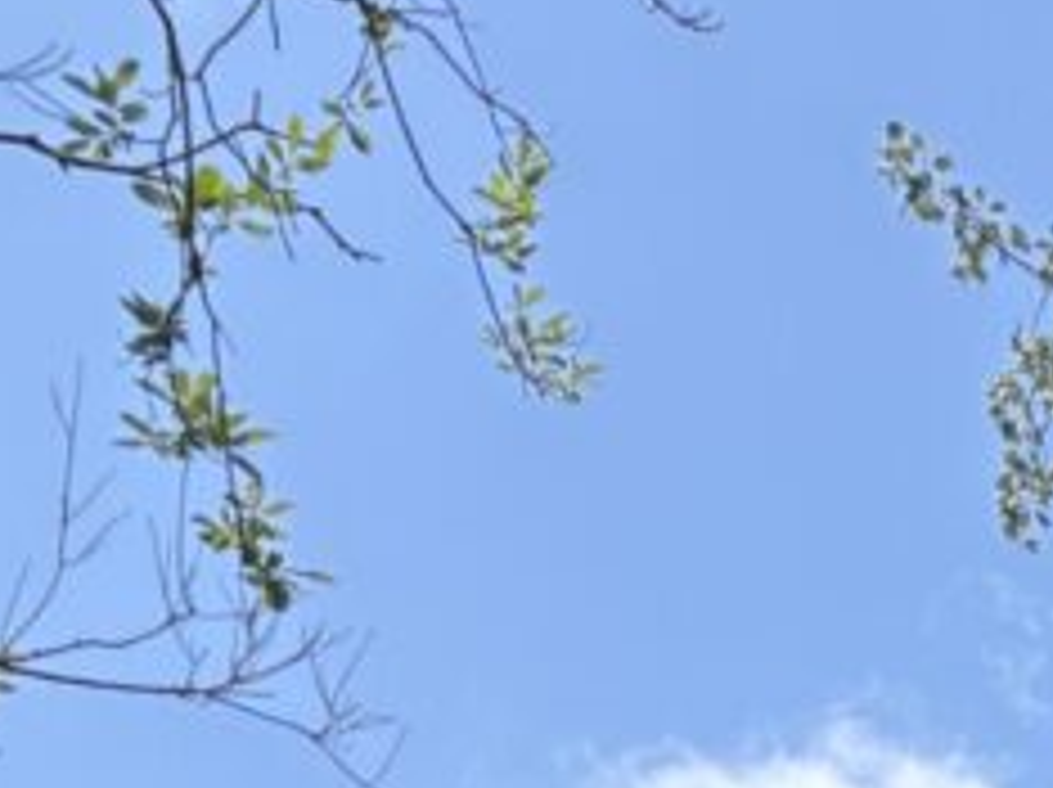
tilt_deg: +15.0
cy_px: 1671
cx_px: 2277
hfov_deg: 13.9
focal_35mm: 114
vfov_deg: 11.4
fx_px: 3464
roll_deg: -1.1
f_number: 1.6
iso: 64
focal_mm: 5.96
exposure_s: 1/1263
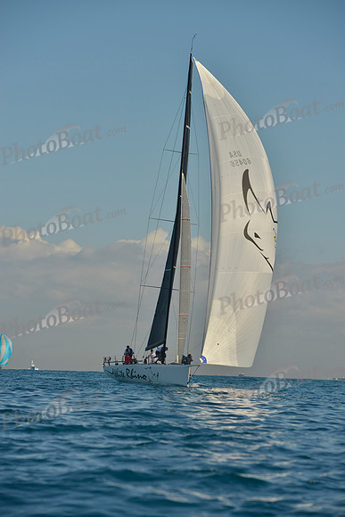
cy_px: 258
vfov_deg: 15.2
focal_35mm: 135
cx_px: 172
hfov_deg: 10.2
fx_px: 1939
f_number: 7.1
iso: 200
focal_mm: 135
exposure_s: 1/800
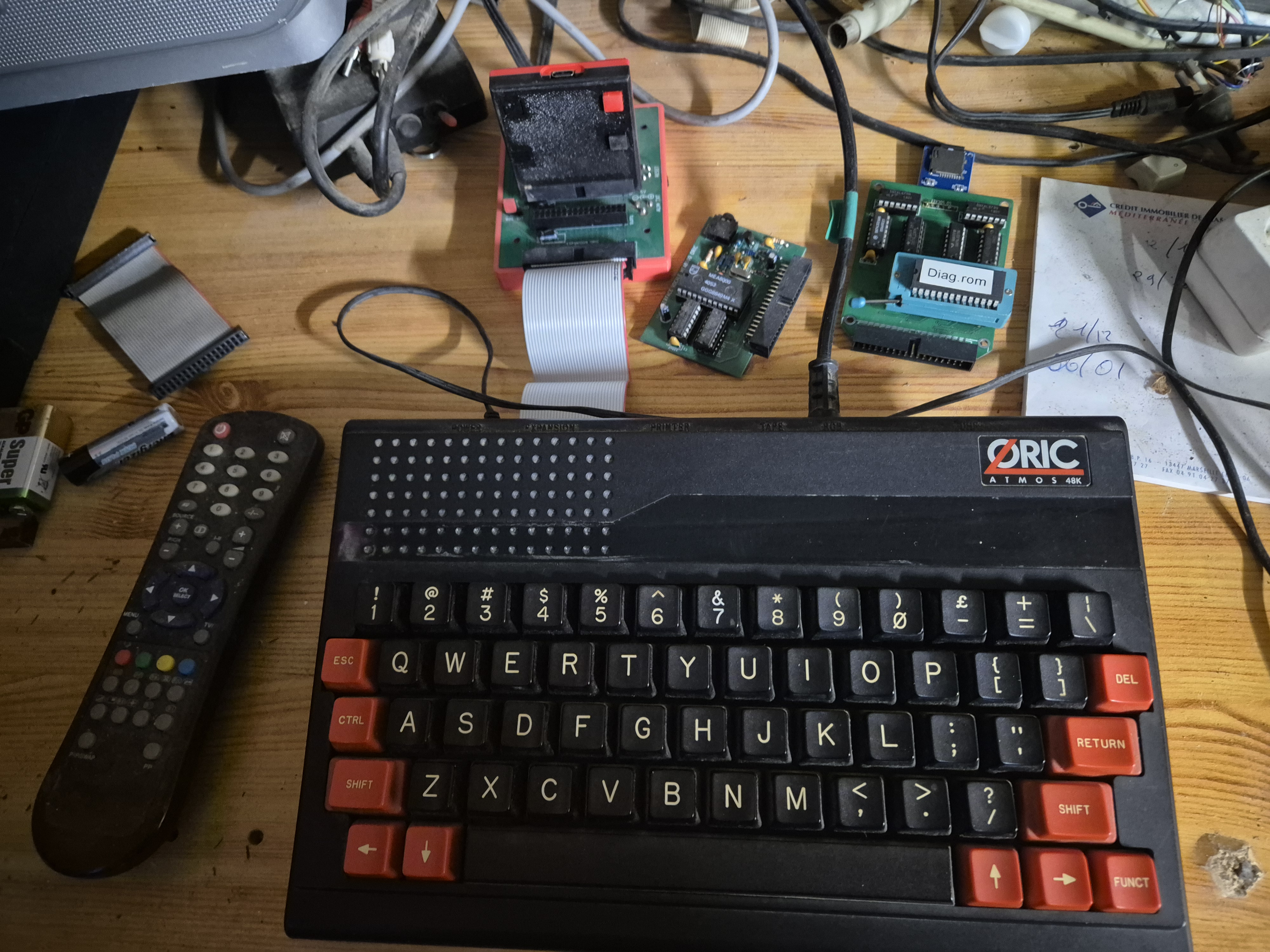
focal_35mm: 23
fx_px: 844
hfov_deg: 73.9
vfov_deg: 58.9
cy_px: 476
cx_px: 635
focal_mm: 5.4
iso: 2000
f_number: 1.8
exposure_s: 1/17
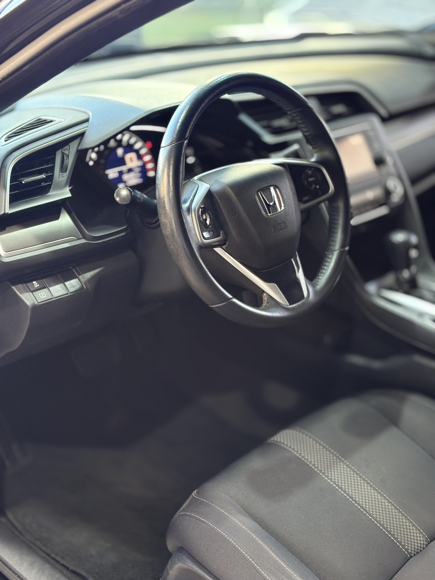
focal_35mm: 52
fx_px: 871
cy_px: 290
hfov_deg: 28.0
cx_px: 218
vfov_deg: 36.8
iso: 160
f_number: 1.6
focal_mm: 5.96
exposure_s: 1/46
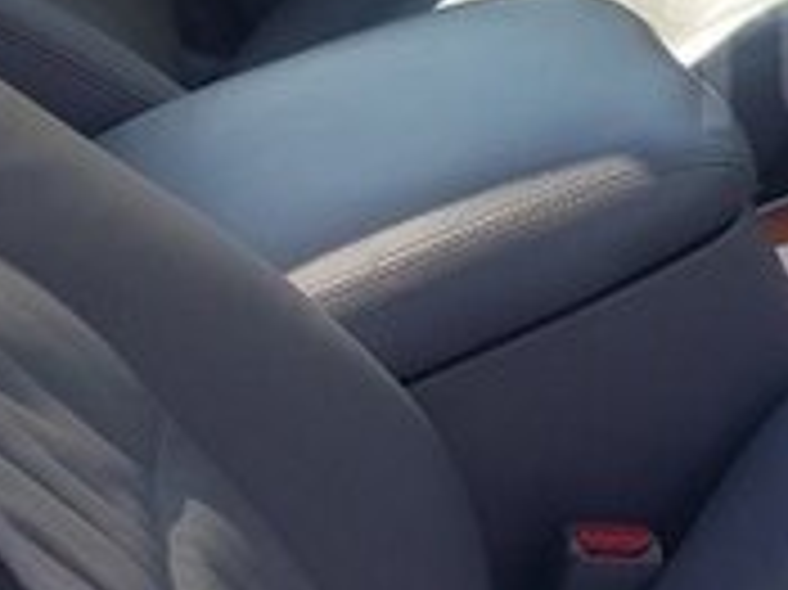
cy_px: 61
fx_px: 2229
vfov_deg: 14.9
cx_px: 1126
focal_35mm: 98
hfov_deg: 18.2
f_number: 1.7
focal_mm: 4.2
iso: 40
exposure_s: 1/678
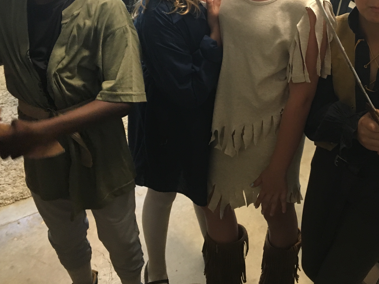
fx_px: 504
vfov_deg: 30.9
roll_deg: -1.3
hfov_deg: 40.7
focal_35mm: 46
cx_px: 256
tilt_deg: -24.8
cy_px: 68
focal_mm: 4.15
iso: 125
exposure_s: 1/30
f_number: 2.2
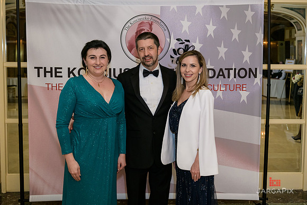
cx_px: 154
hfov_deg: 47.3
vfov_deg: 32.5
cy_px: 88
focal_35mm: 41
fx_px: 351
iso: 1600
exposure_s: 1/125
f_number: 3.2
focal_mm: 36
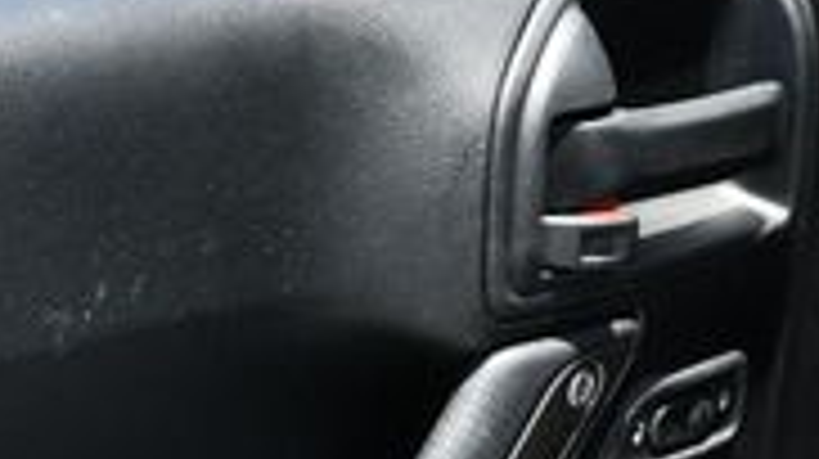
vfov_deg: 8.8
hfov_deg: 16.0
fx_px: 2886
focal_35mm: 133
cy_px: 752
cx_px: 99
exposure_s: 1/250
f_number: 5.6
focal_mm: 18
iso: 200
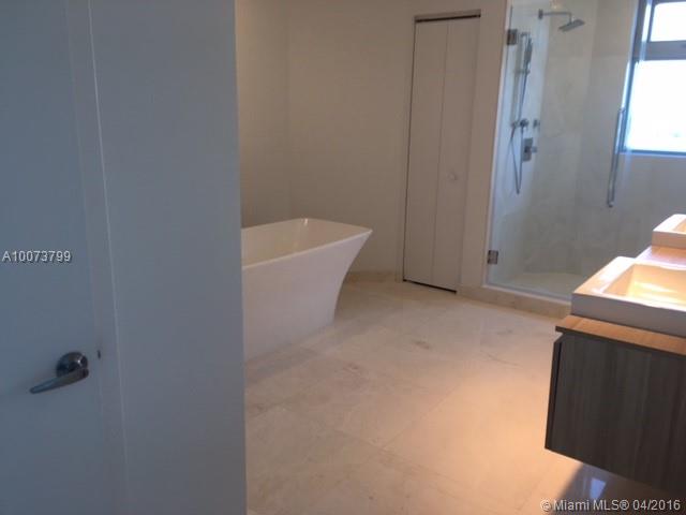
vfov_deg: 48.2
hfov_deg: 61.7
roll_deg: -2.8
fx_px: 575
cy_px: 258
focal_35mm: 29
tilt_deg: -13.2
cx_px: 343
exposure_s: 1/60
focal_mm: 4.15
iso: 32
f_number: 2.2
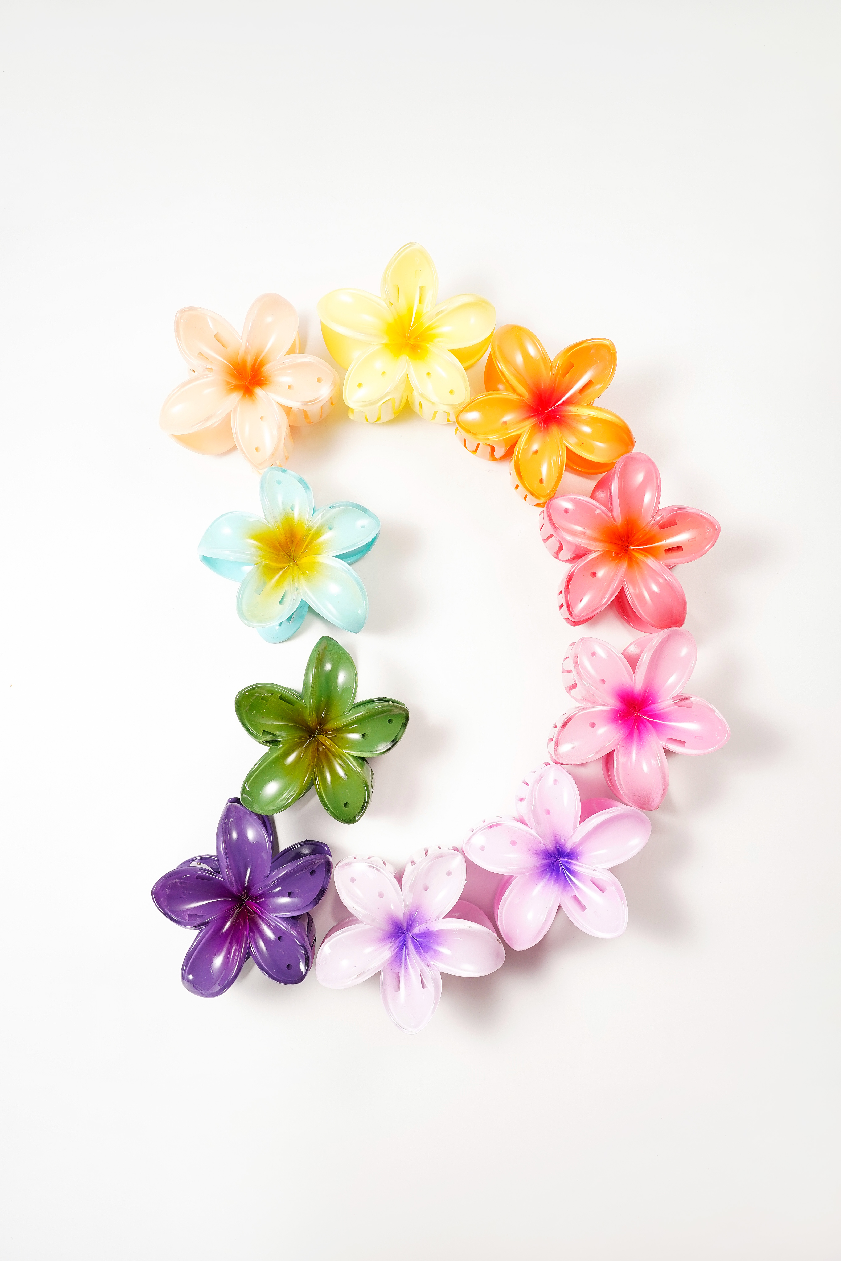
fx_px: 981
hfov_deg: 46.4
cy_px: 630
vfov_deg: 65.5
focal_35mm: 28
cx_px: 420
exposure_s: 1/125
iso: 500
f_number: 11
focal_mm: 28
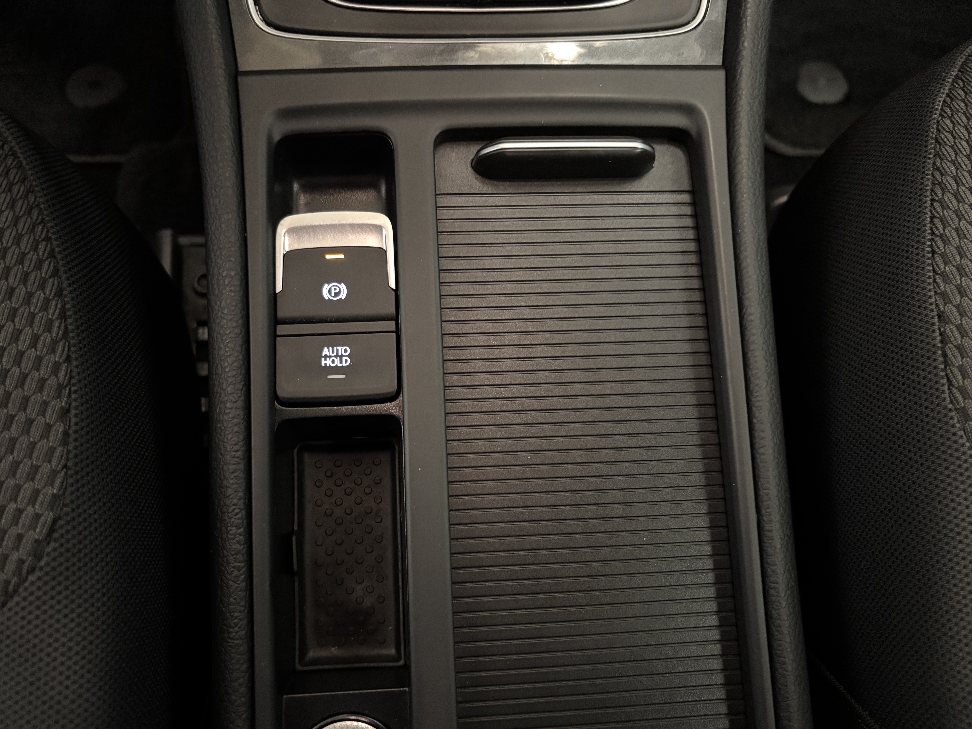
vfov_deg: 51.3
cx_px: 475
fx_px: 758
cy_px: 374
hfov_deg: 65.3
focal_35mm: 27
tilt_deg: -72.2
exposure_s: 1/20
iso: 1000
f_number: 1.6
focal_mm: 5.96
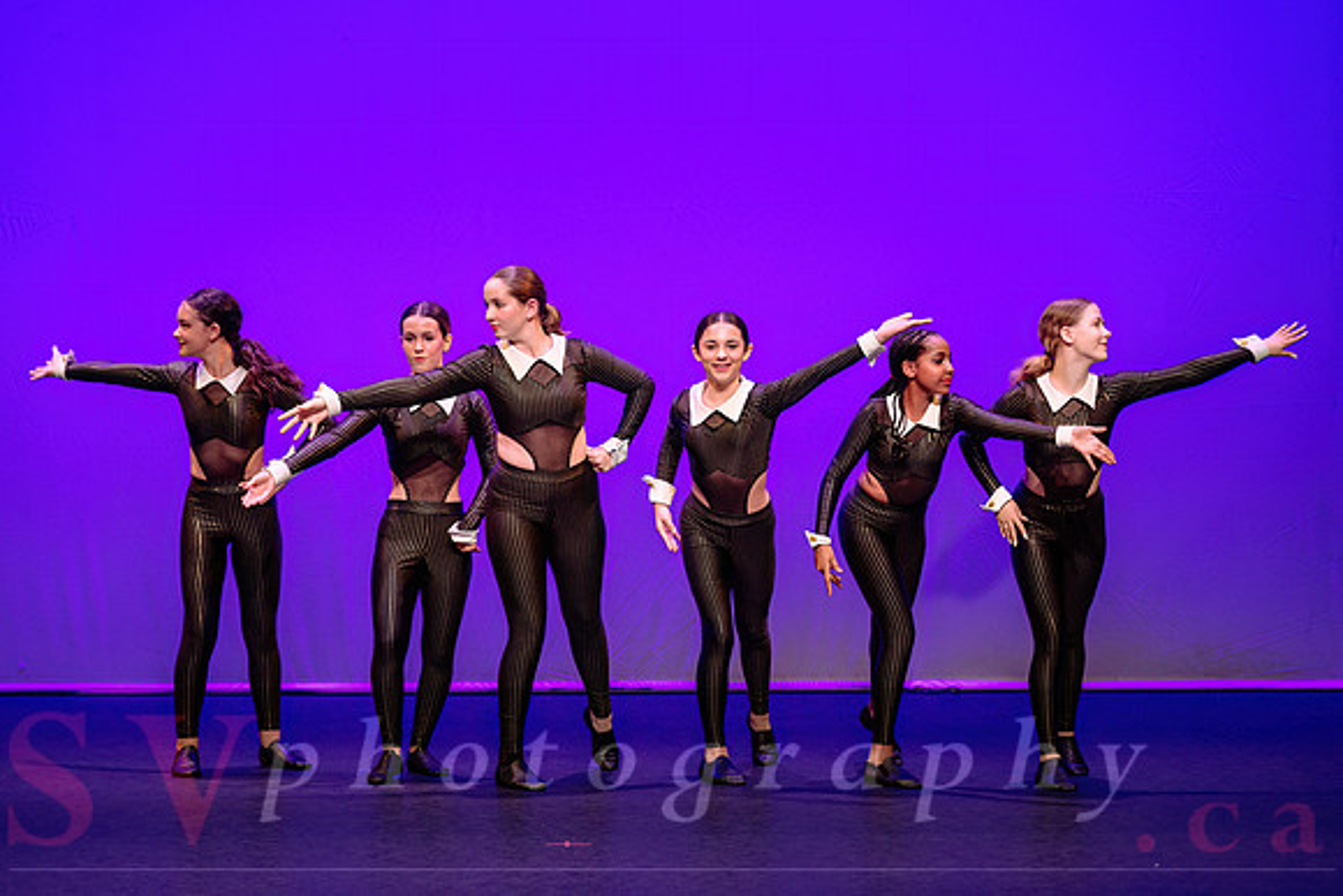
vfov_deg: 8.4
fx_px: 6112
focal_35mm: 164
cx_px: 632
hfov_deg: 12.5
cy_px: 475
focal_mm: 150
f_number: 3.5
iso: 1250
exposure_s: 1/250
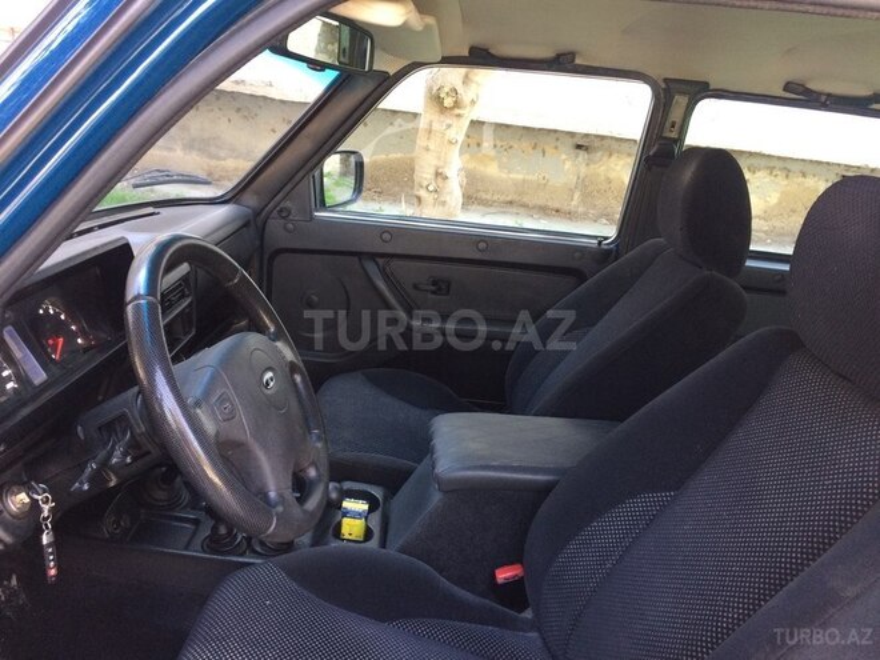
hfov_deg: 61.7
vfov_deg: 48.2
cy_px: 330
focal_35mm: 29
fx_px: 737
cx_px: 440
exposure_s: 1/33
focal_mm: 4.15
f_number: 2.2
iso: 80
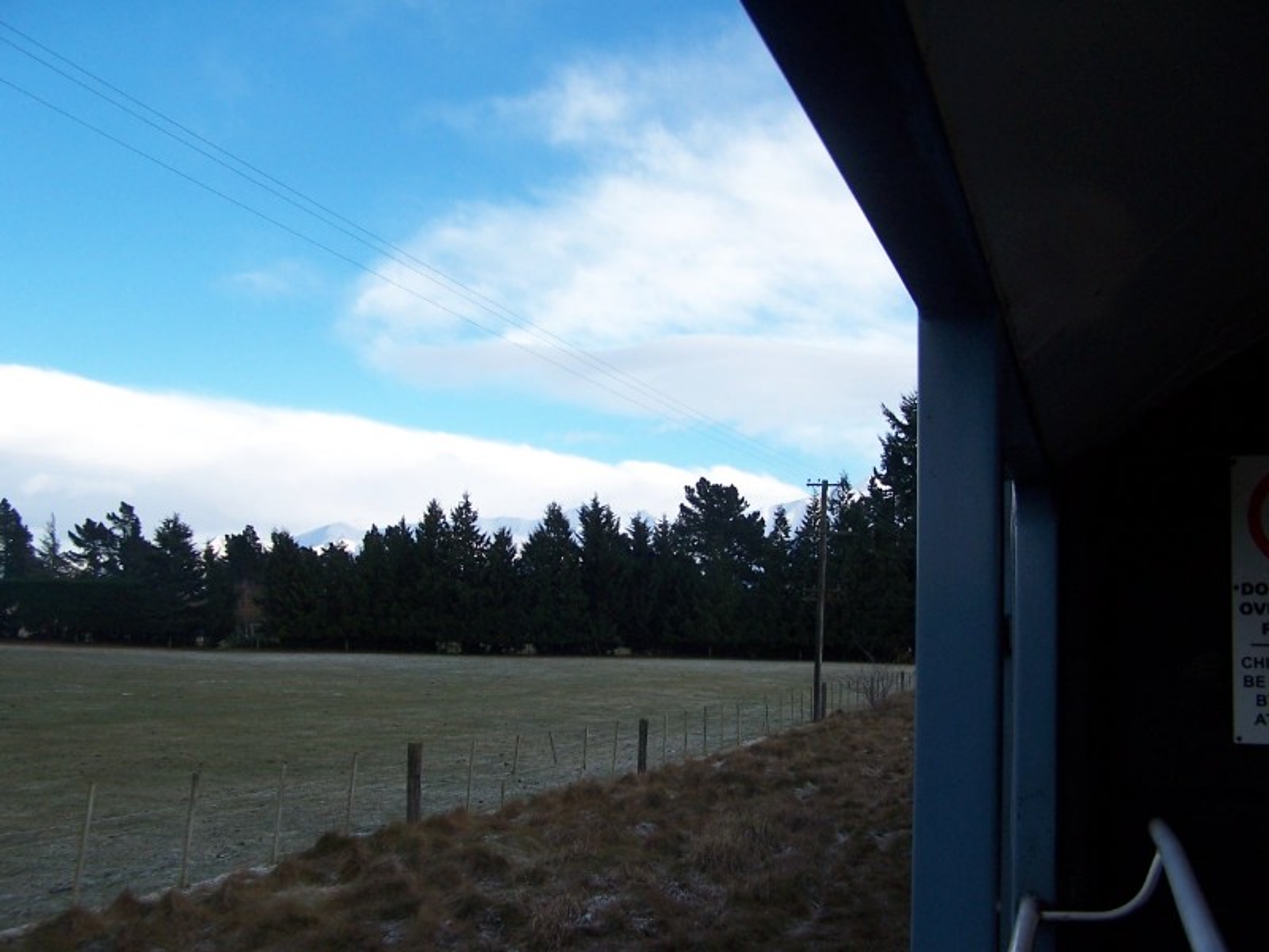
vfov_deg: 37.7
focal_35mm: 38
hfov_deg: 49.0
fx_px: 1393
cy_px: 476
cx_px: 634
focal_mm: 6.3
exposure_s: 1/350
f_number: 2.8
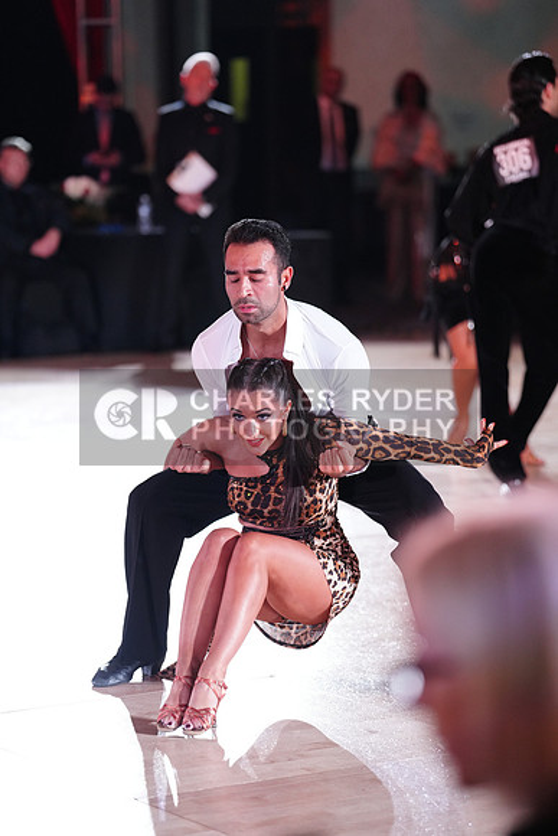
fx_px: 2881
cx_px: 279
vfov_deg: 16.5
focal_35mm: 124
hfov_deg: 11.1
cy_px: 418
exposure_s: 1/320
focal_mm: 124
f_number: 2.8
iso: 2500
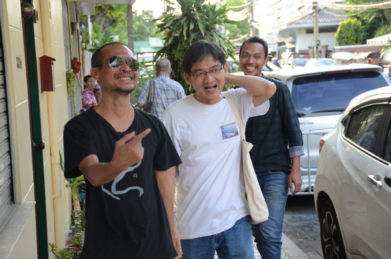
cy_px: 132
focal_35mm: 72
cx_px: 187
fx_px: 775
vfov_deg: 19.0
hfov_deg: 28.3
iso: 800
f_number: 4.5
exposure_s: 1/200
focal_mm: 45
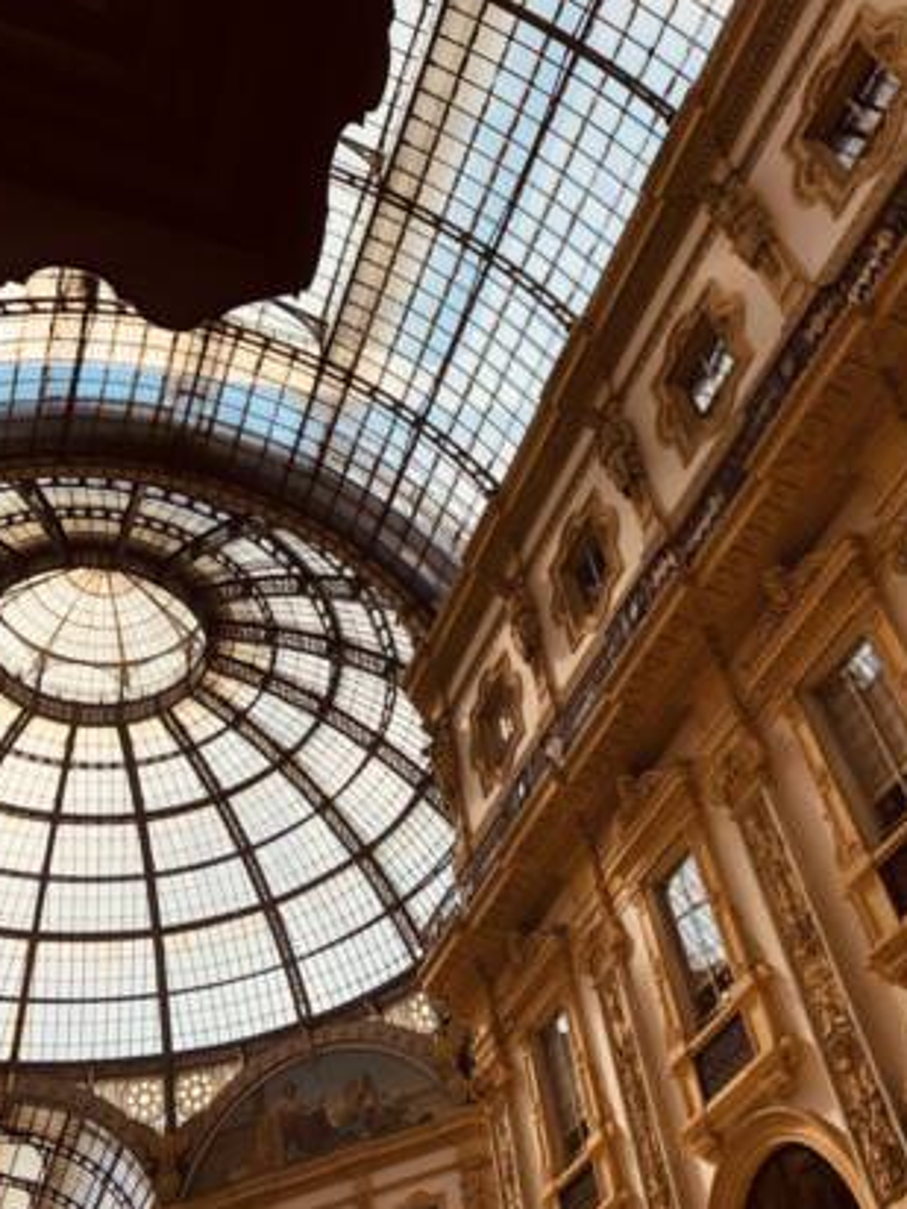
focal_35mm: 34
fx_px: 1188
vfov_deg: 53.9
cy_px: 640
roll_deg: +11.4
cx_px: 462
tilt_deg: +44.5
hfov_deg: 41.8
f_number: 1.8
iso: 20
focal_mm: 3.99
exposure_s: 1/1372
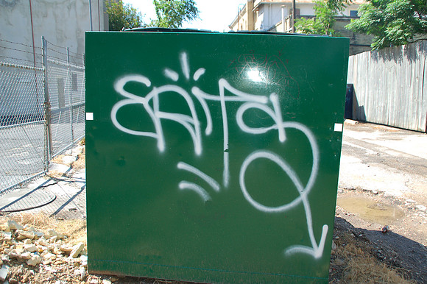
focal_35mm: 33
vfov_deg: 39.9
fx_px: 391
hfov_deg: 57.3
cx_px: 214
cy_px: 142
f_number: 4.5
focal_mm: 22
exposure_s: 1/160
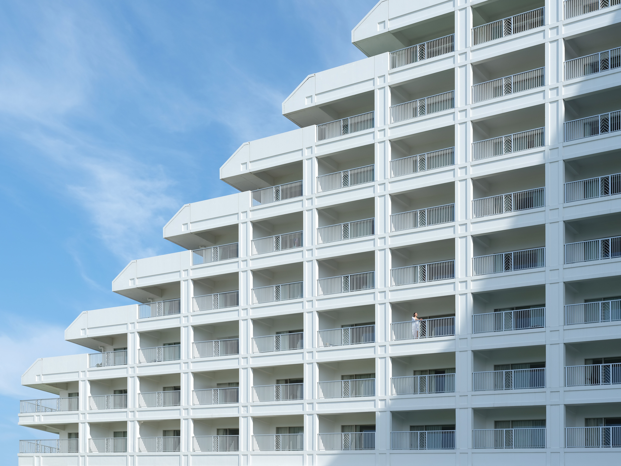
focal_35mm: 50
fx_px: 897
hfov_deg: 38.2
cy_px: 233
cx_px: 310
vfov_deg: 29.1
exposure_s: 1/125
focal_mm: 62.9
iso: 100
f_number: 10
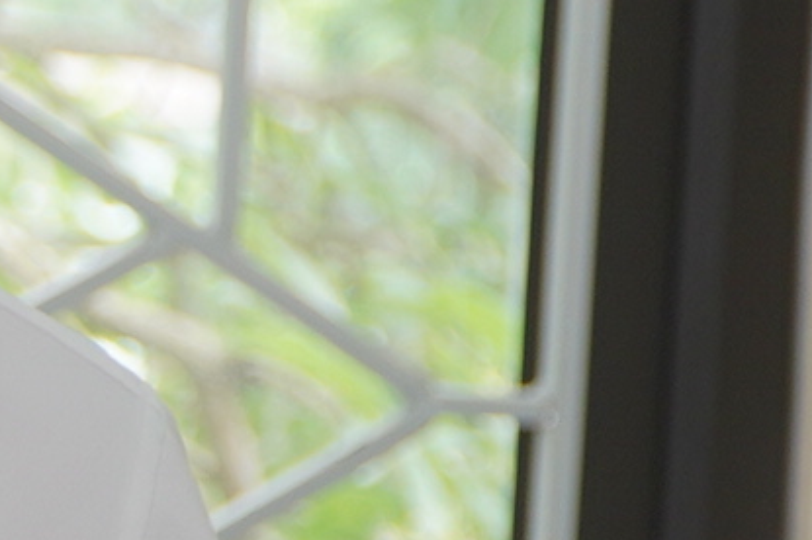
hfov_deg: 4.3
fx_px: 10539
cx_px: -1053
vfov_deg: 2.9
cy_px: 736
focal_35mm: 468
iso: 200
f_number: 4
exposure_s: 1/80
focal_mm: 43
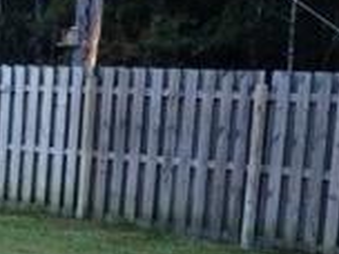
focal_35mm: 147
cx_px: -328
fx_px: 1440
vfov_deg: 10.0
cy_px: 254
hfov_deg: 12.0
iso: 50
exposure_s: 1/128
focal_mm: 4.28
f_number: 2.4
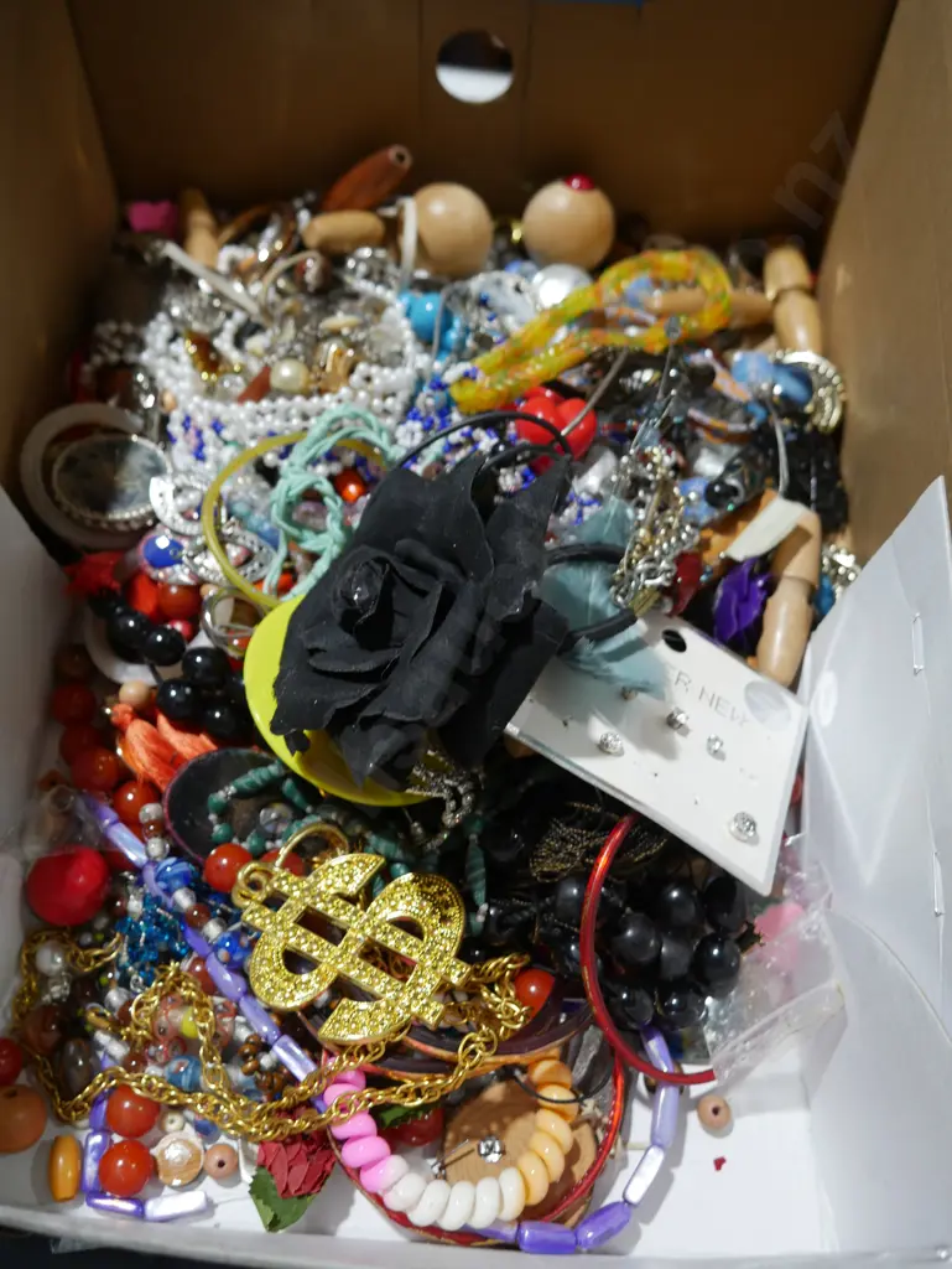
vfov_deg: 56.8
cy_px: 634
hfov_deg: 44.2
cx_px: 476
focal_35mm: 32
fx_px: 1172
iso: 250
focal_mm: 16
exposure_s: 1/60
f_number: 3.6
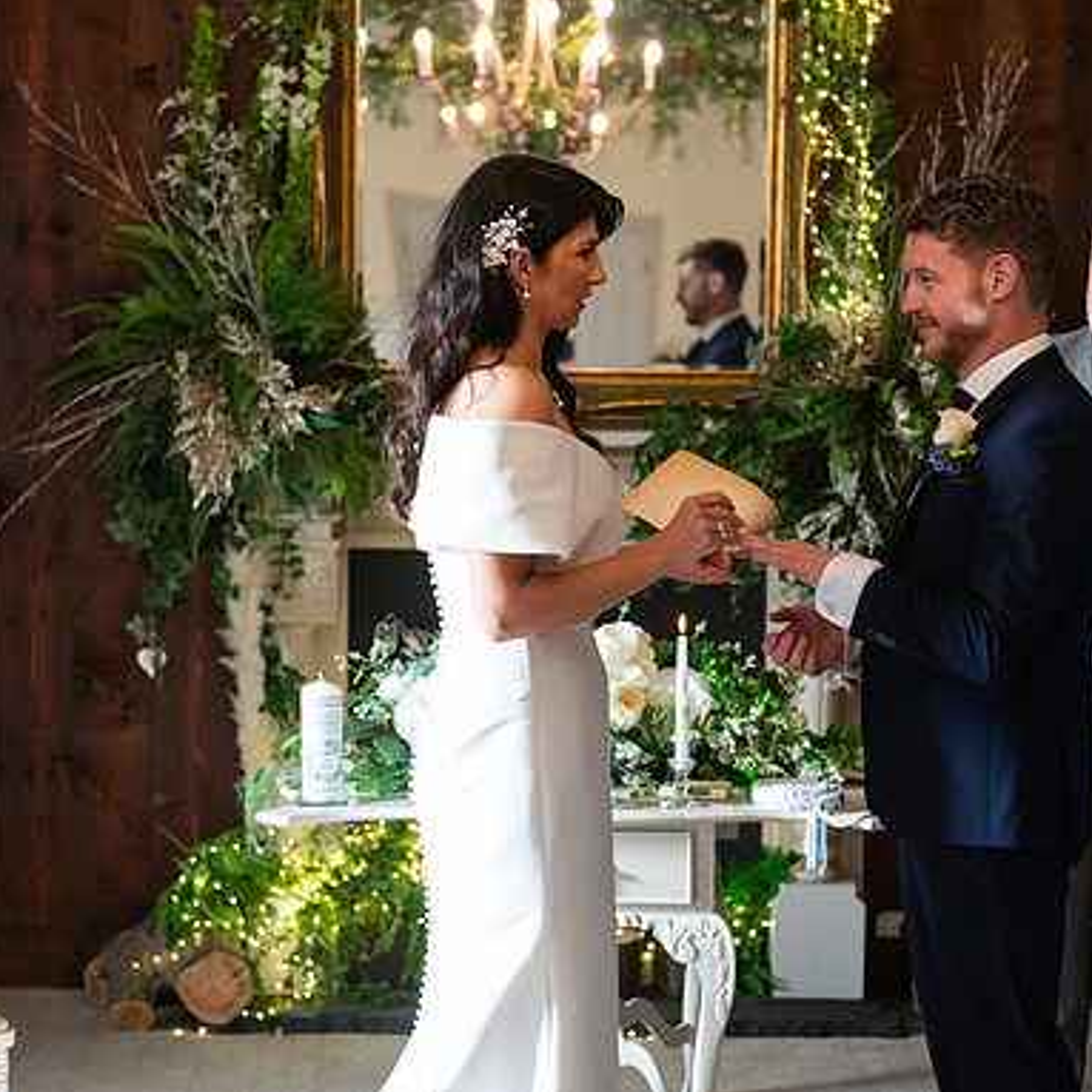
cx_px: 582
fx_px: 3212
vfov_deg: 19.3
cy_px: 546
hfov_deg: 19.3
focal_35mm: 90
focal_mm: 70
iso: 1000
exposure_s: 1/160
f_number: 3.5
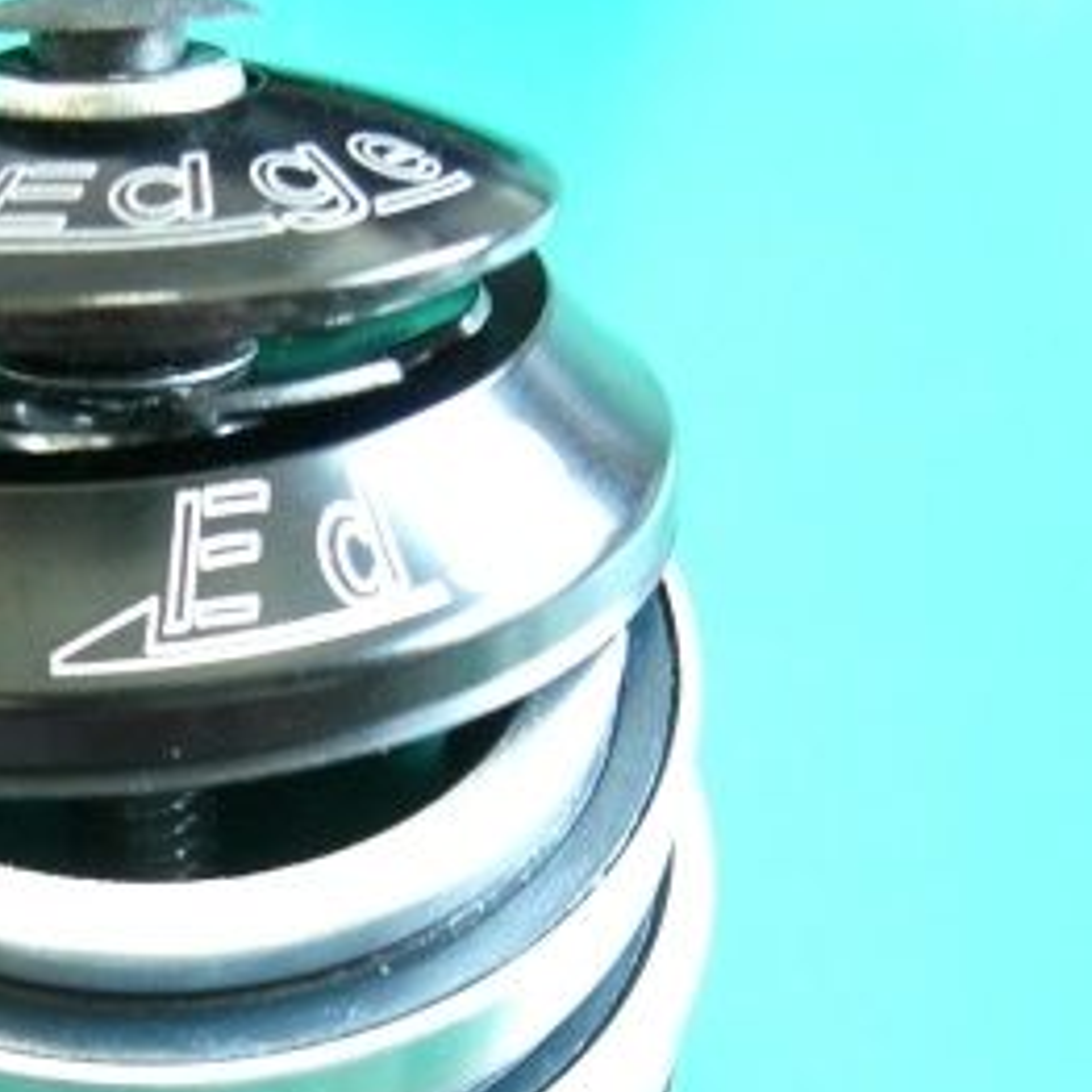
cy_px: 792
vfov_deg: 21.0
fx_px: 2927
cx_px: 125
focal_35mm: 82
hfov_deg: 20.7
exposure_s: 1/25
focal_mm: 7.9
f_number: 2.8
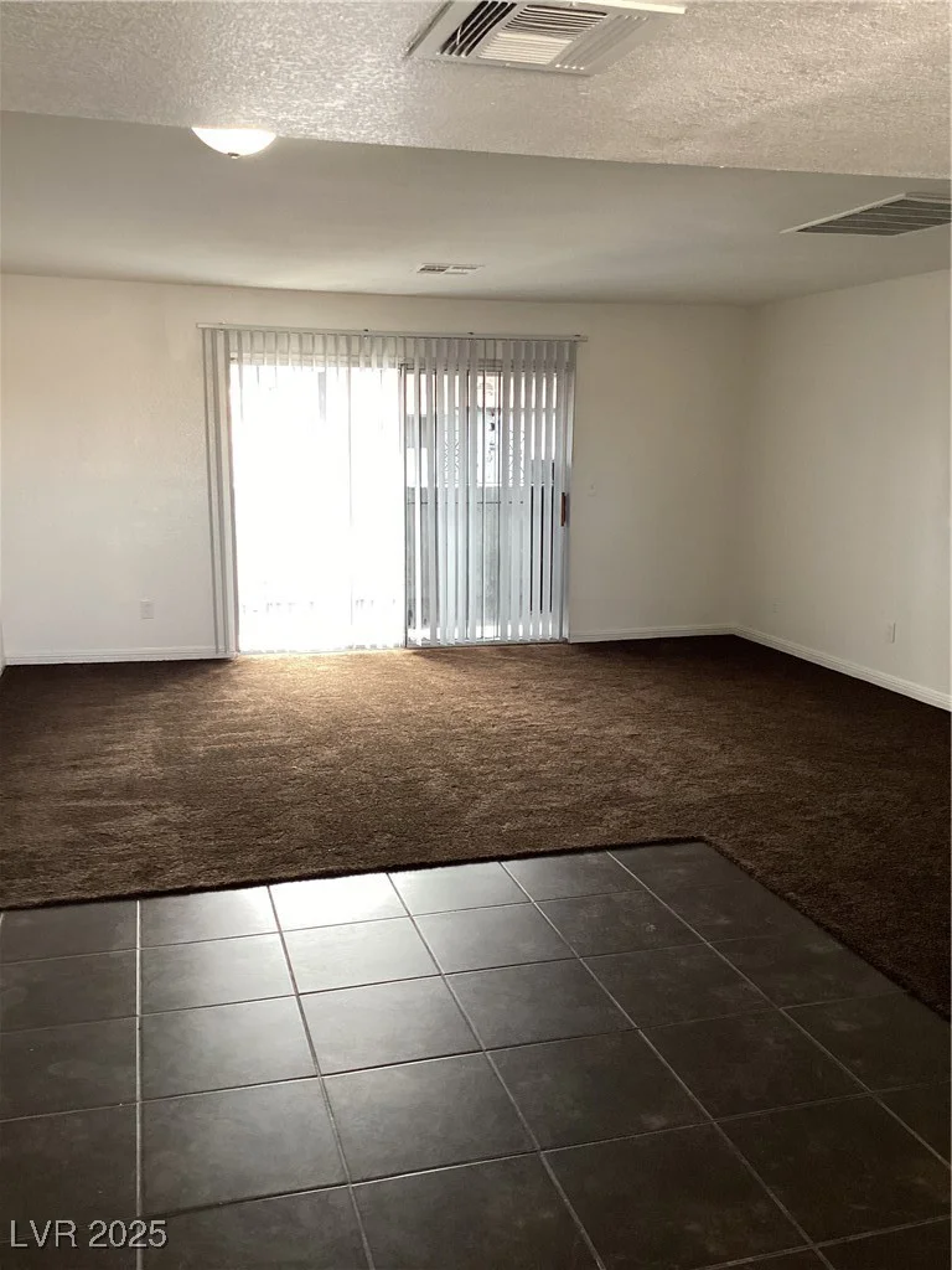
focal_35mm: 31
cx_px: 476
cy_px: 635
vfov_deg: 58.4
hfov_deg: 45.4
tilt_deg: -11.1
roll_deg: -1.2
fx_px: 1137
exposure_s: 1/60
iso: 160
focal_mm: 3.3
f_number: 2.4
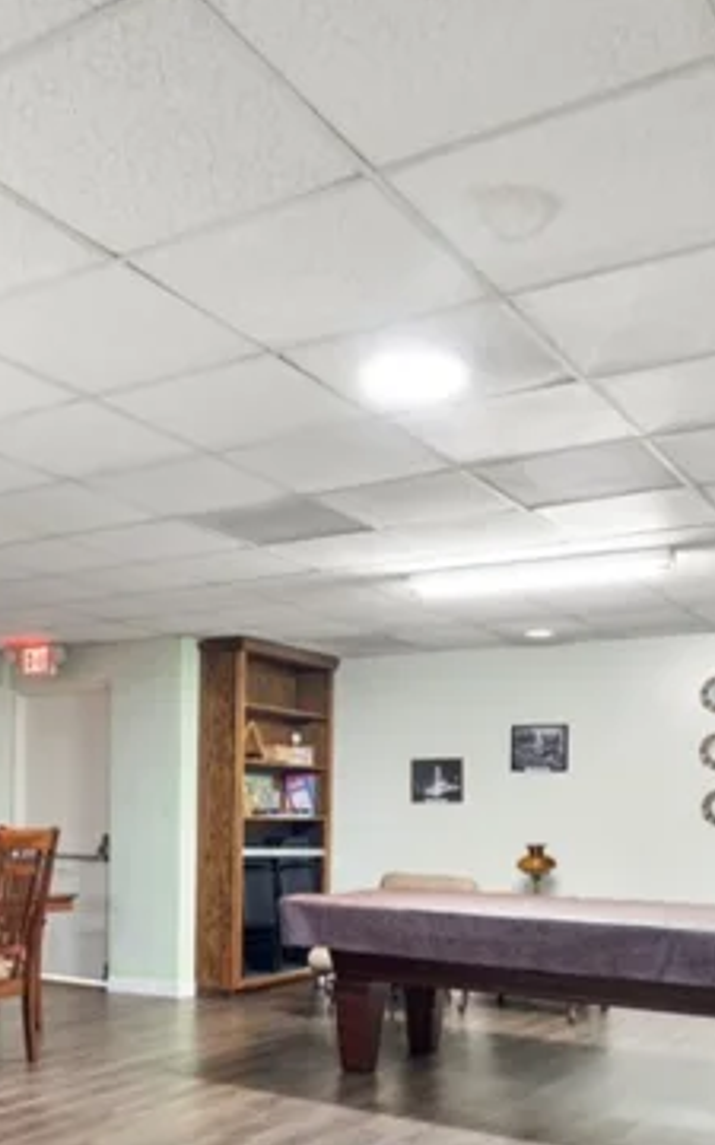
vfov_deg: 48.8
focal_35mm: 39
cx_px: 207
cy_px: 817
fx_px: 1222
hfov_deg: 32.2
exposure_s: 4
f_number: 8
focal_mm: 16.5
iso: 200
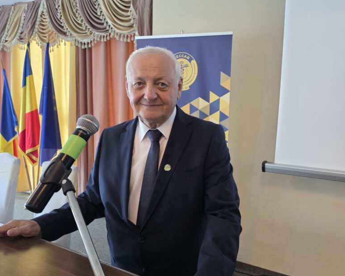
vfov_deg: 51.5
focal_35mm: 28
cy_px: 136
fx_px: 286
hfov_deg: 62.1
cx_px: 189
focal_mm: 6.3
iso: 640
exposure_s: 1/100
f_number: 1.7
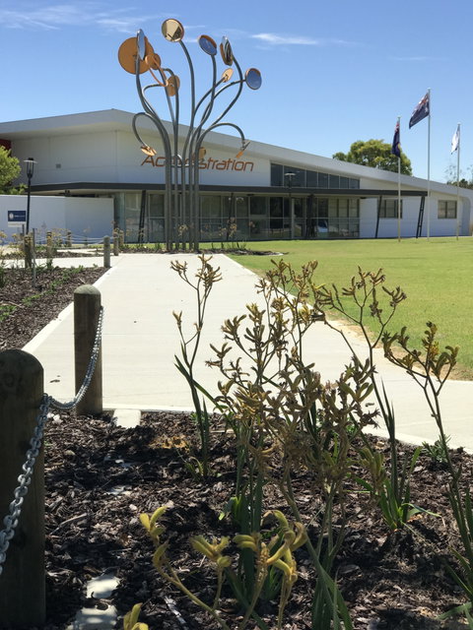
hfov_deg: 25.7
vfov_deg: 33.8
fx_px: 1038
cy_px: 315
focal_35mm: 57
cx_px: 236
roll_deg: +0.5
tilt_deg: -5.0
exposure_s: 1/1429
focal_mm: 6.6
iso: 20
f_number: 2.8
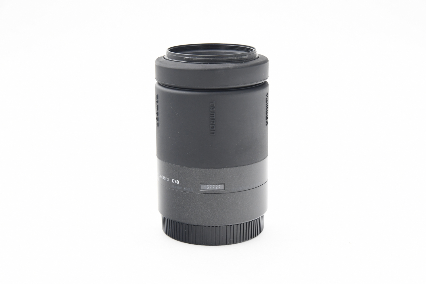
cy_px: 142
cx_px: 213
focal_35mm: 75
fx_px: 887
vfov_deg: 18.2
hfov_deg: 27.0
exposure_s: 1/125
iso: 1600
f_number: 7.1
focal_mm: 50
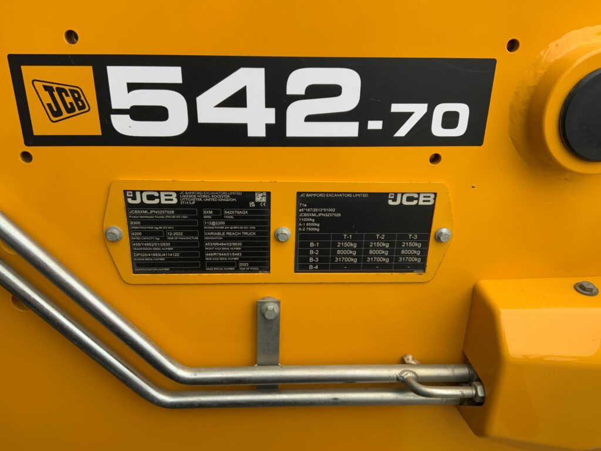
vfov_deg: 48.2
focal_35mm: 29
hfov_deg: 61.7
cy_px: 226
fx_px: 503
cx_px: 300
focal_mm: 3
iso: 16
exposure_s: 1/450
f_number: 1.8
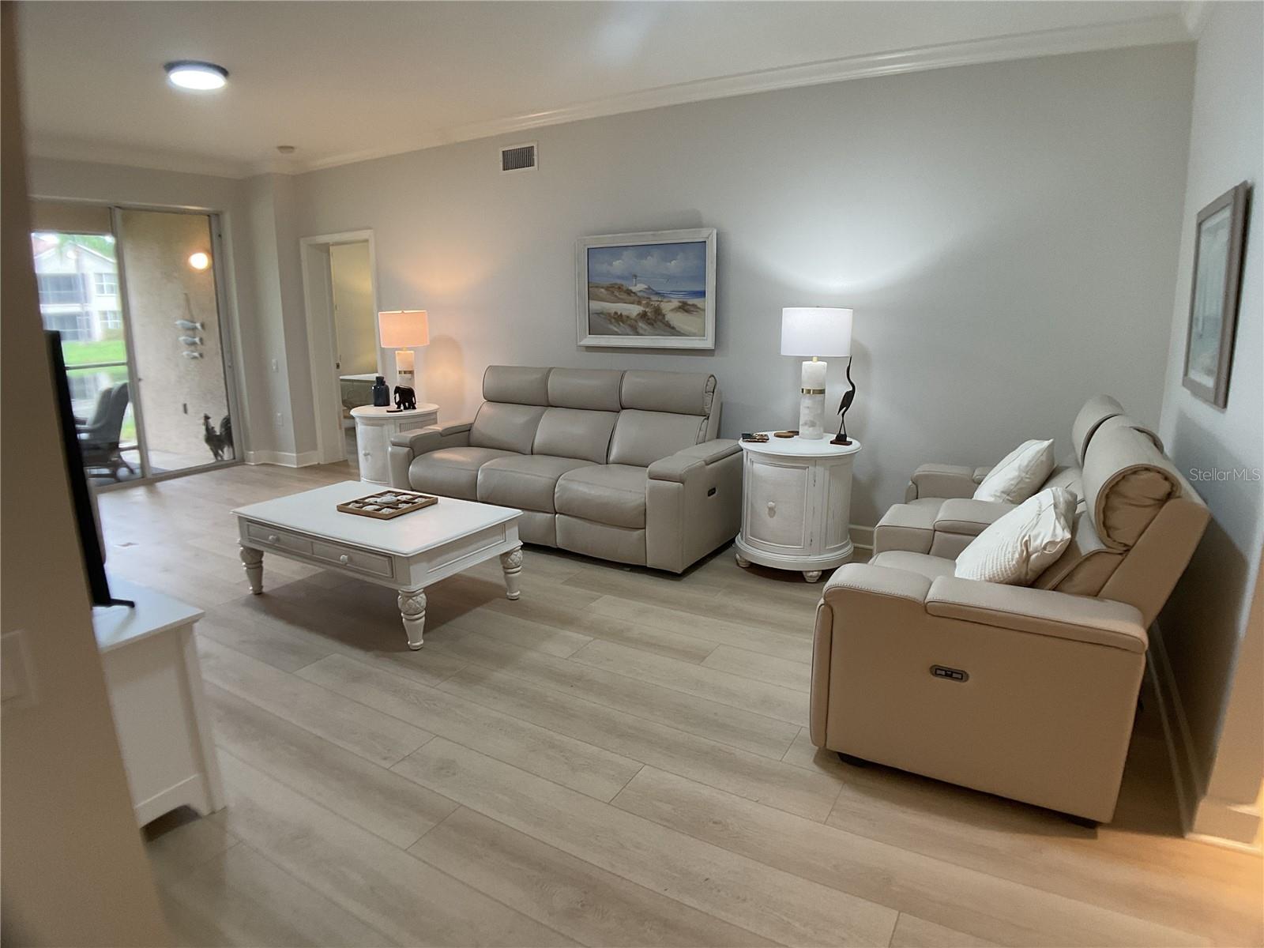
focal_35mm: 29
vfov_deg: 48.2
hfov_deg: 61.7
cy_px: 474
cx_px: 632
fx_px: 1059
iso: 64
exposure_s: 1/60
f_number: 1.8
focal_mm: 3
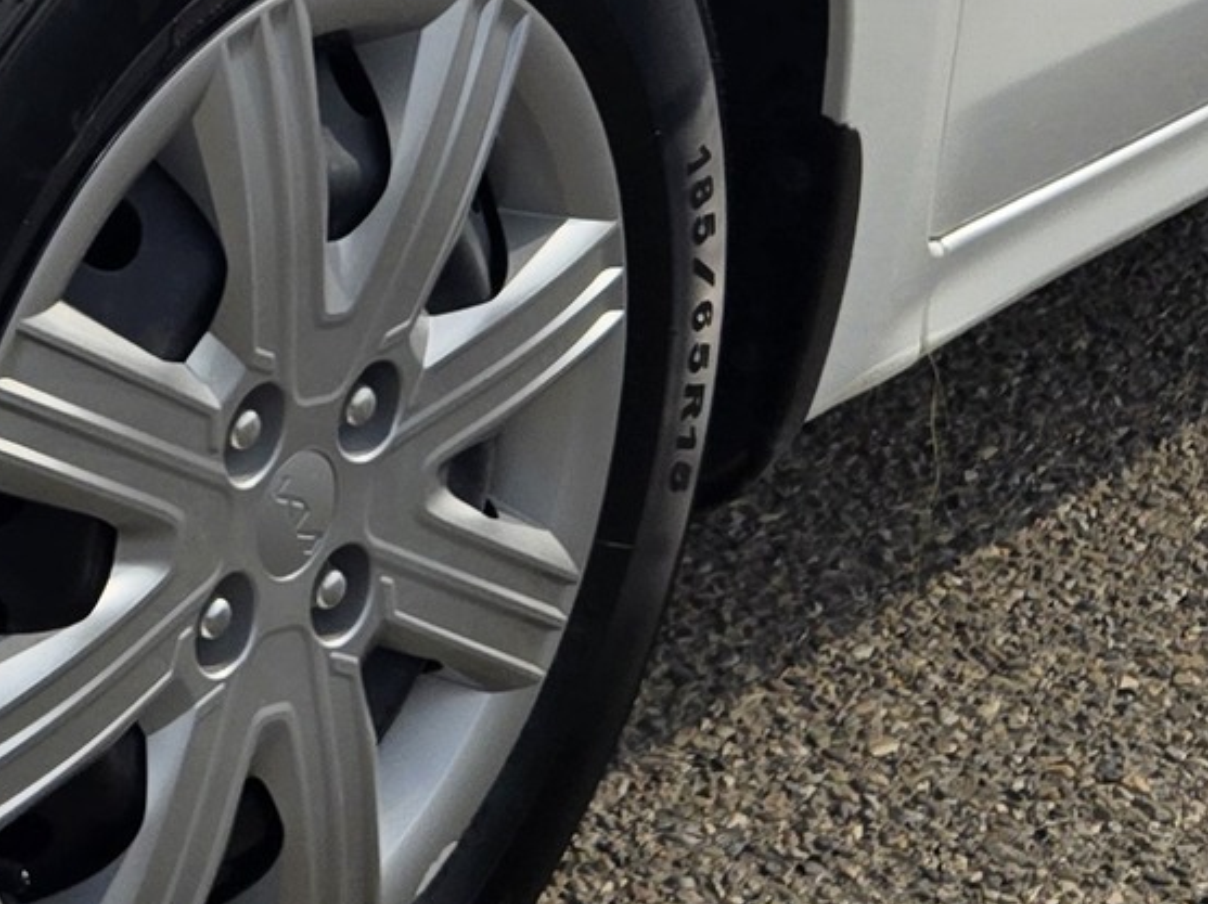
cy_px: -260
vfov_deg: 12.1
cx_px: -380
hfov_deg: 15.7
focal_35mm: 119
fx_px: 4150
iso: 25
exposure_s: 1/2537
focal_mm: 5.4
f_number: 1.8
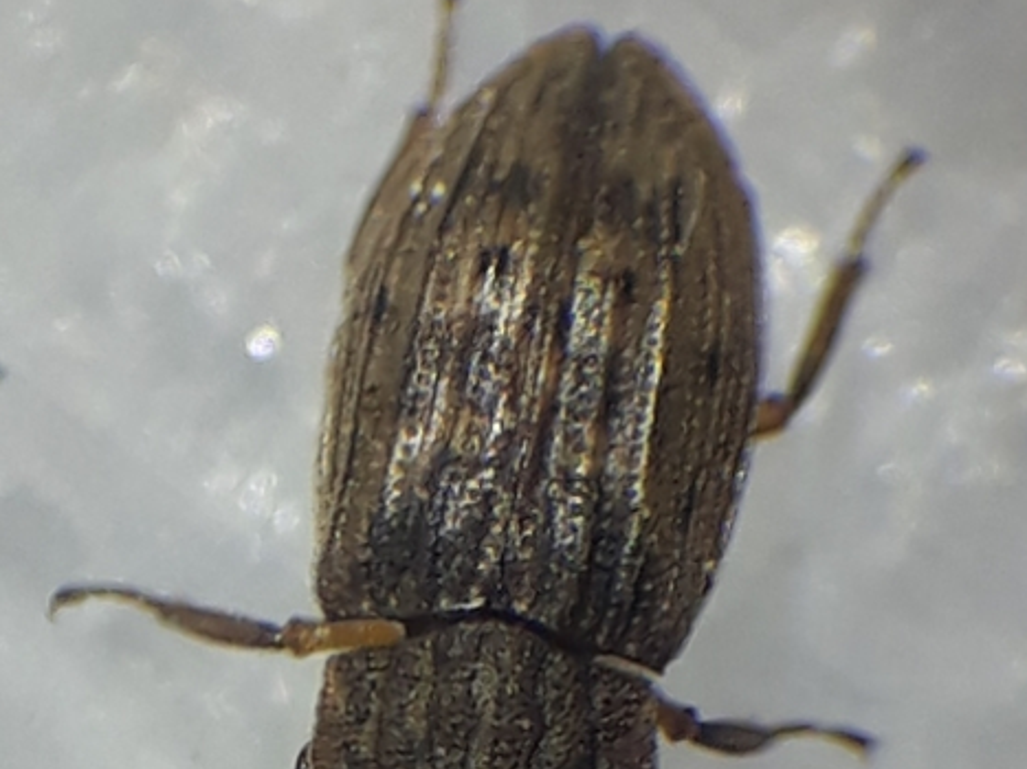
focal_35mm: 37
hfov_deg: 50.1
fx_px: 1097
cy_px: 494
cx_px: 521
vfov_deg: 38.3
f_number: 1.7
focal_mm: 3.71
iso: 40
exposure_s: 1/189
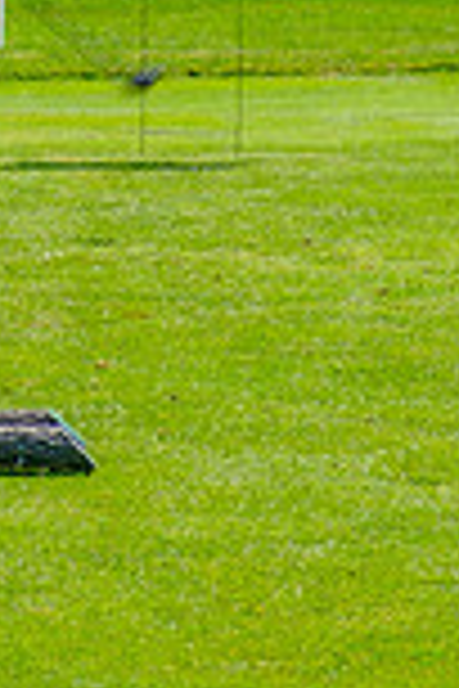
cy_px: -234
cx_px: -68
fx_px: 4666
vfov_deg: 8.3
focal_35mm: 244
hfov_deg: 5.6
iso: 200
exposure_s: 1/320
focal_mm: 55
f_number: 6.4
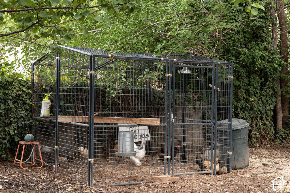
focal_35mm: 58
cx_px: 145
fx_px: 466
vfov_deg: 23.4
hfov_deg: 34.5
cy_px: 96
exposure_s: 1/25
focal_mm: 57.9
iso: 250
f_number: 11
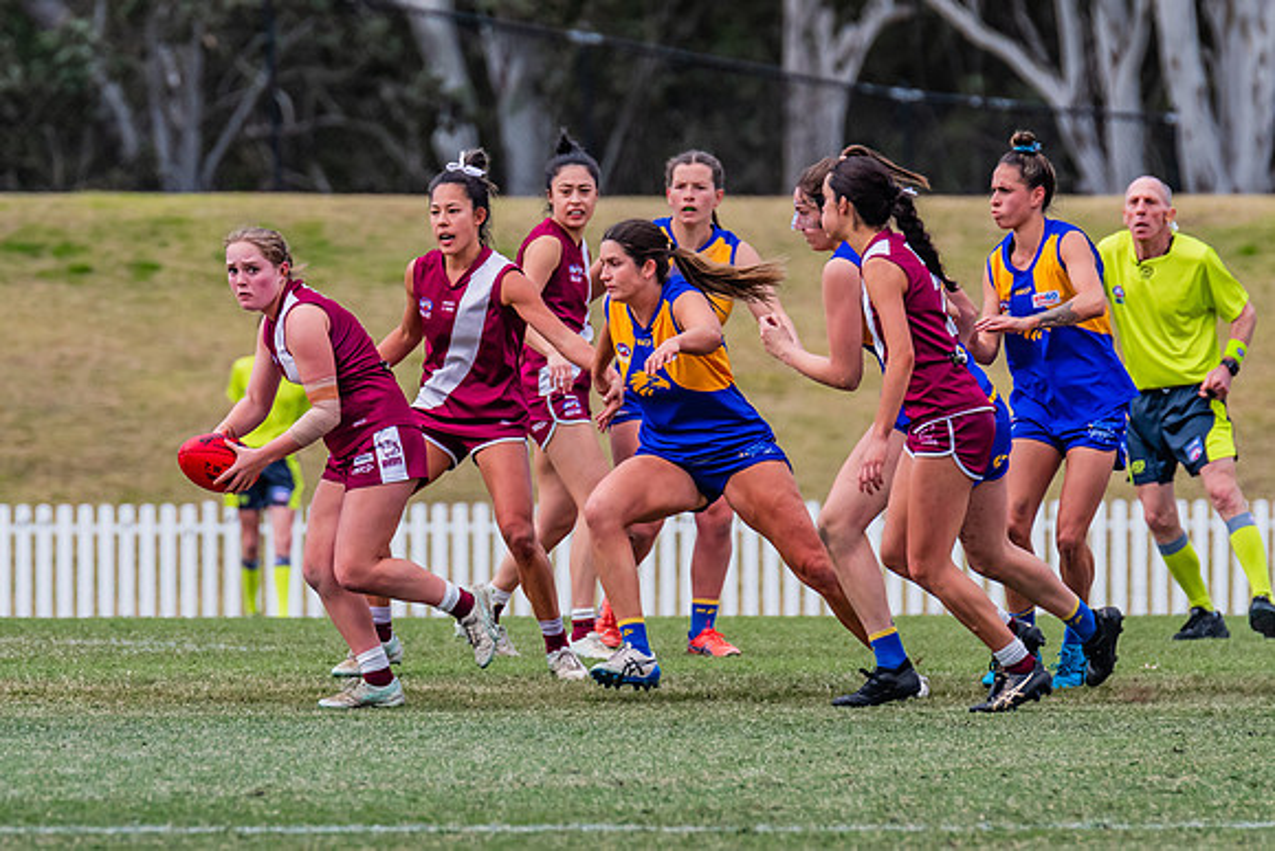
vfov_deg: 2.1
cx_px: 283
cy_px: 448
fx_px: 23322
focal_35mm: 658
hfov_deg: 3.1
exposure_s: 1/1600
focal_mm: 420
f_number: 8
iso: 800
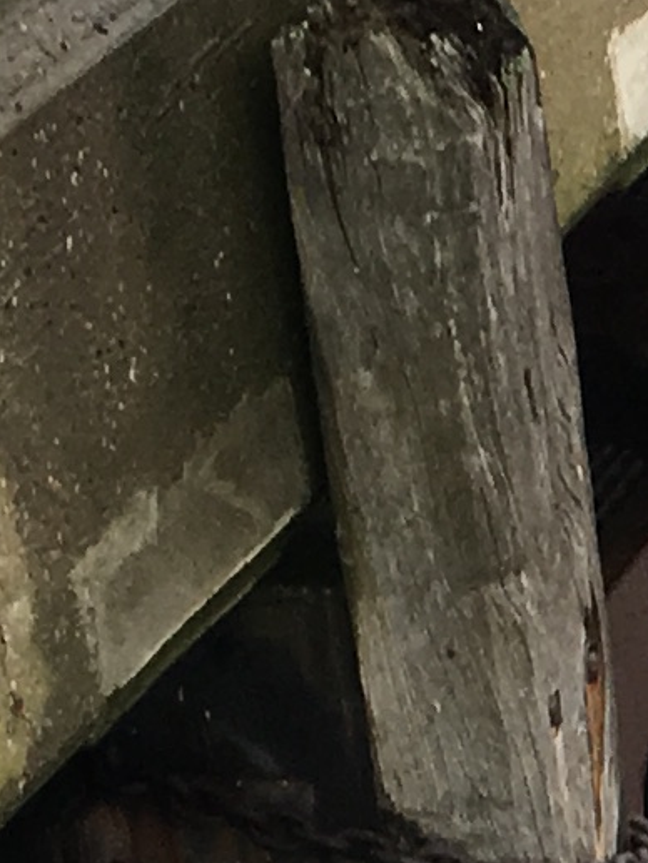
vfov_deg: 8.7
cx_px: 2390
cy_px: 651
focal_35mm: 226
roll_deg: +0.9
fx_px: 5639
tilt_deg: -23.8
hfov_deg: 5.8
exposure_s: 1/159
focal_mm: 4.15
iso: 25
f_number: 2.2
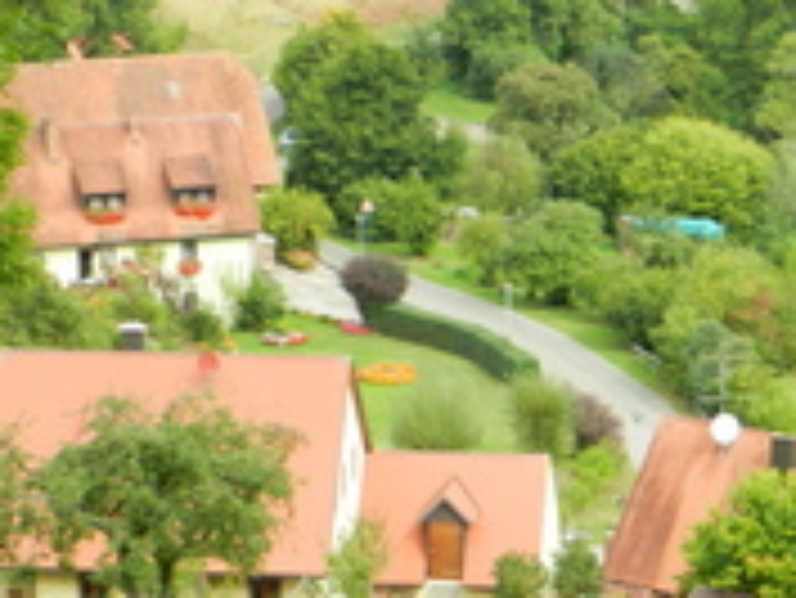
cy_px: 243
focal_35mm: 176
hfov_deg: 11.2
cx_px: 459
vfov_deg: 8.4
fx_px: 4050
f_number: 4.8
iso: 160
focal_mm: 14.1
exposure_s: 1/250
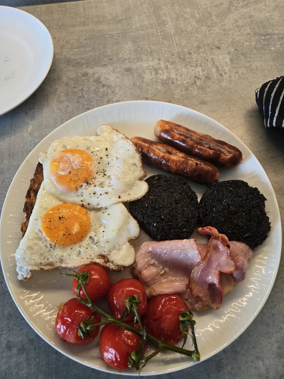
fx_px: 252
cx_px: 142
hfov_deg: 58.9
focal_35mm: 23
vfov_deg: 73.9
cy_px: 190
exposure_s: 1/100
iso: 200
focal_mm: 5.4
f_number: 1.8
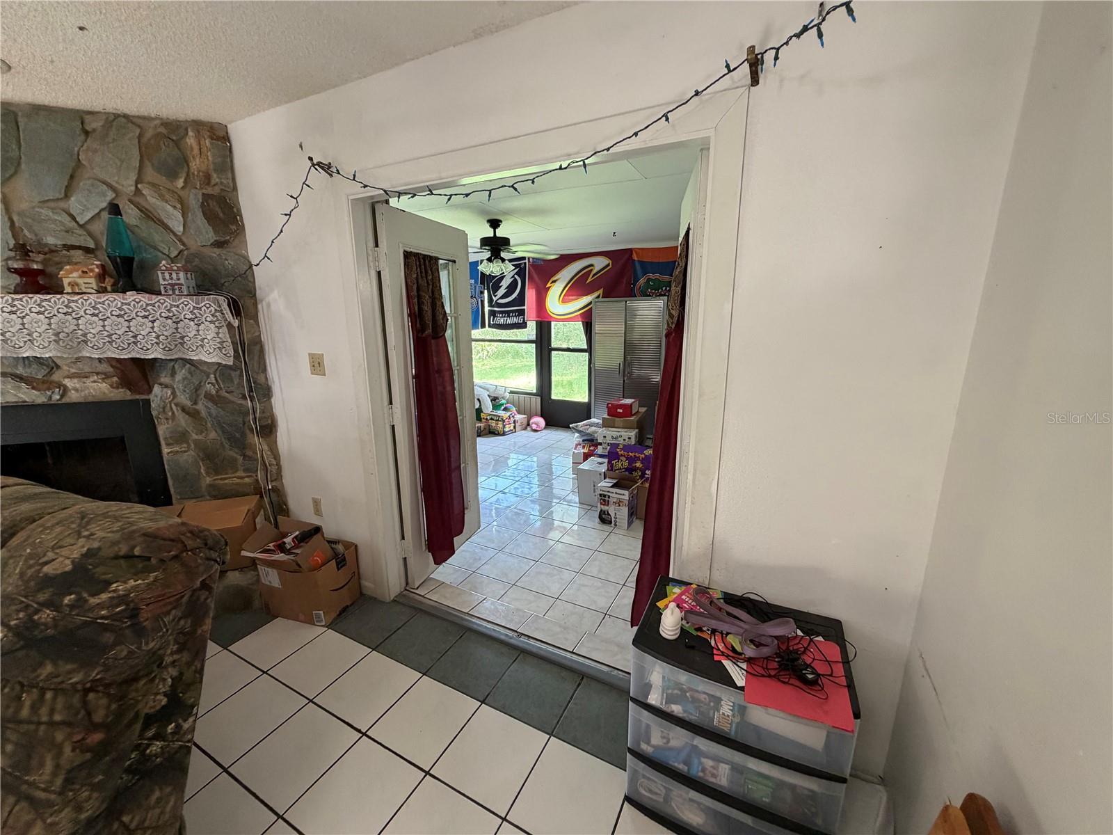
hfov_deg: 102.1
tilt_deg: -12.7
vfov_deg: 85.7
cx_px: 556
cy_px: 418
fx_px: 450
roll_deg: +0.0
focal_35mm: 14
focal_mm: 2.22
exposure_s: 1/60
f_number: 2.2
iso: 250
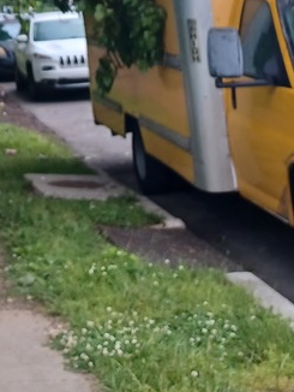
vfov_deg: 19.0
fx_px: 1040
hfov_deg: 15.5
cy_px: -172
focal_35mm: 92
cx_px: -58
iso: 40
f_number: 1.8
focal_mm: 4.6
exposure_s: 1/60
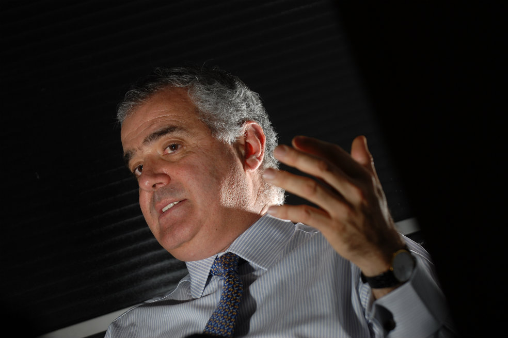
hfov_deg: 13.4
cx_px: 254
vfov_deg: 9.0
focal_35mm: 153
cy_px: 169
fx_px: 2158
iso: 100
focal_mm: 102
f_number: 6.3
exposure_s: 1/320
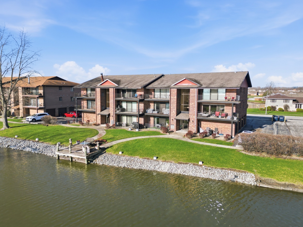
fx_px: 219
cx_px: 153
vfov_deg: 54.9
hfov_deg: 69.4
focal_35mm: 25
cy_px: 111
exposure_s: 1/1600
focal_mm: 6.7
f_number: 1.7
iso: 100
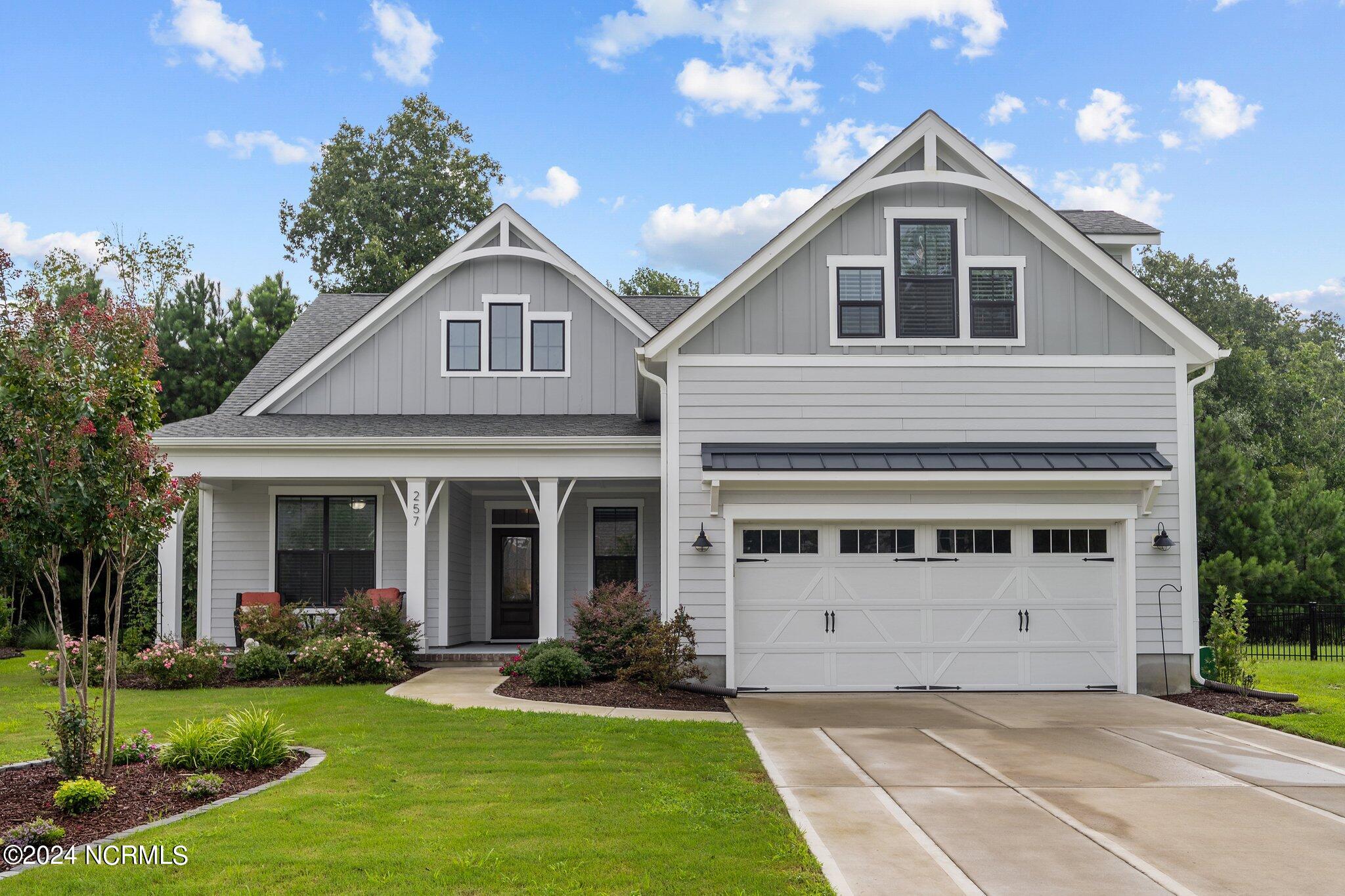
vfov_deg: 43.6
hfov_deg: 61.9
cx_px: 672
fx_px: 1121
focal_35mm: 30
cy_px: 448
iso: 64
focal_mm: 30
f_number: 7.1
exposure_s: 1/80
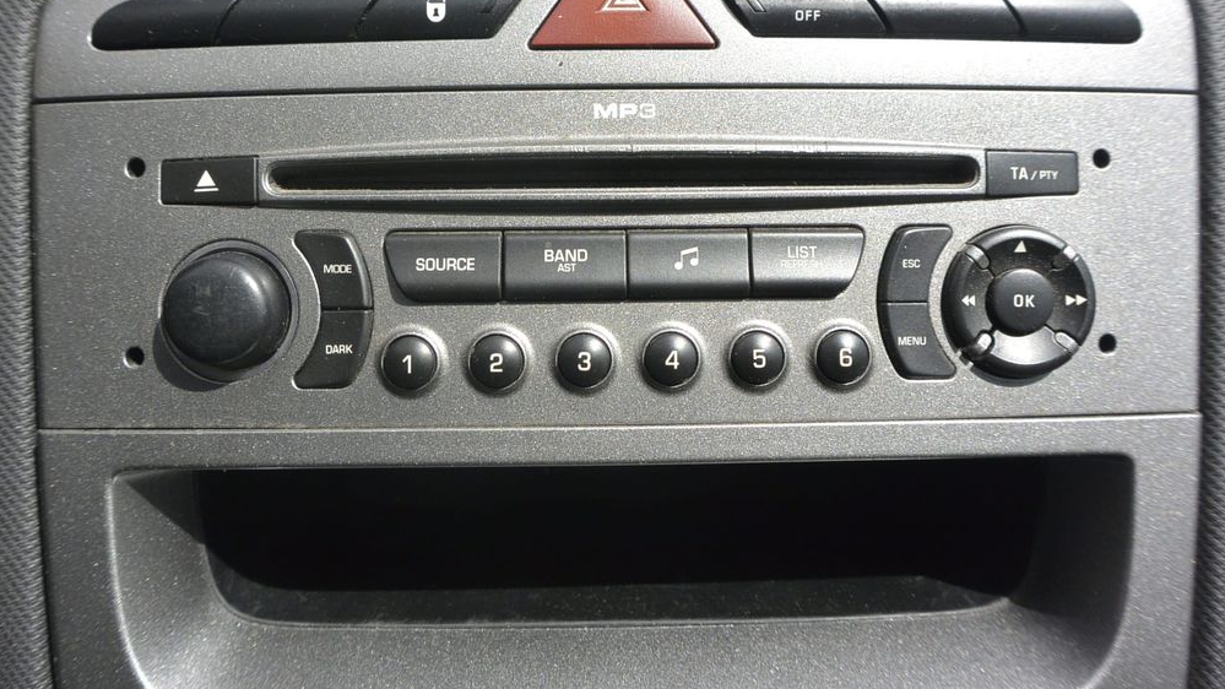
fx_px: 942
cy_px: 285
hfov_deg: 66.1
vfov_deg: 40.1
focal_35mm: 29
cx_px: 612
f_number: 5
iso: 160
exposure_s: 1/800
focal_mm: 10
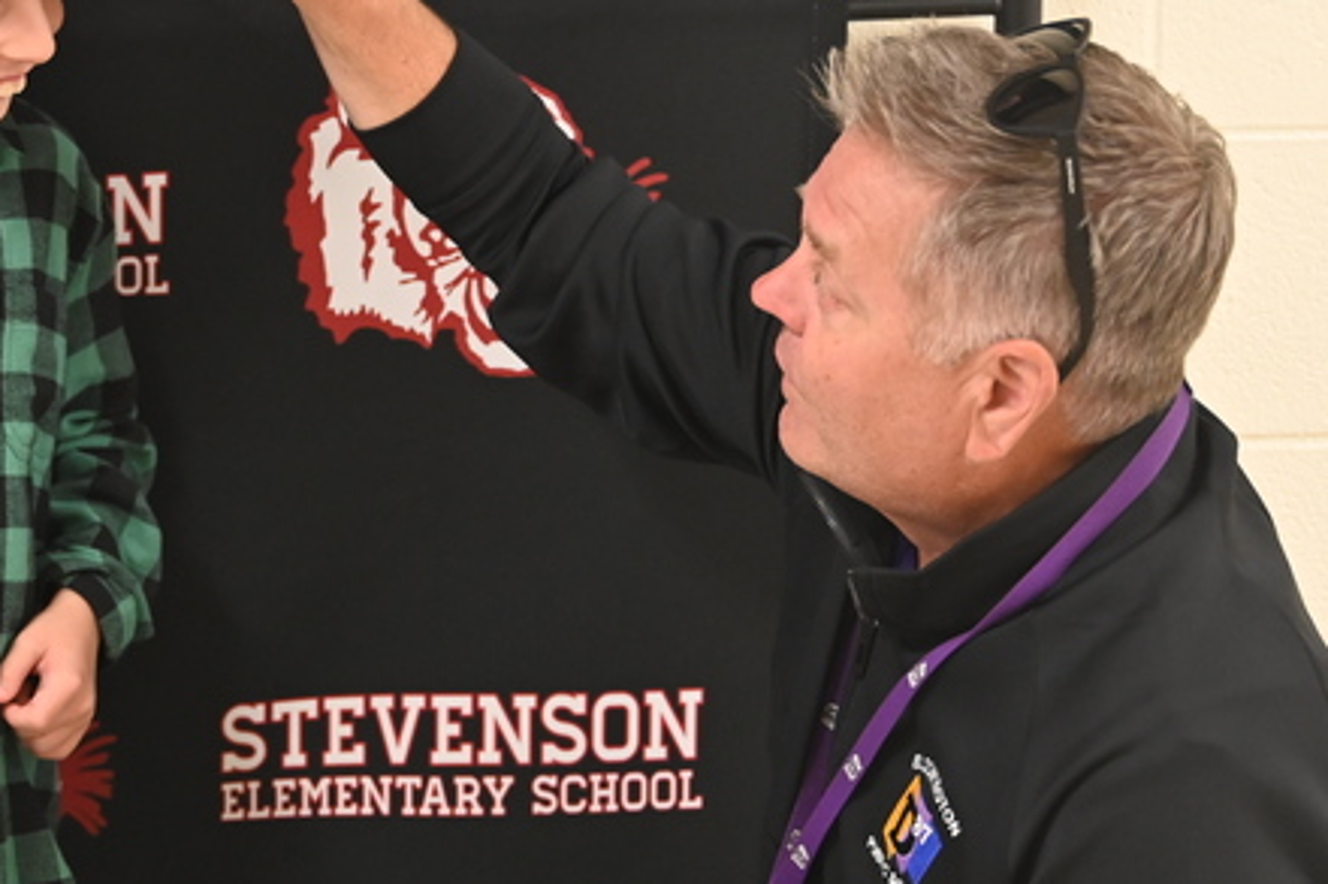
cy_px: 219
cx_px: 184
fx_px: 4204
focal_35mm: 114
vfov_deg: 12.0
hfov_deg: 17.7
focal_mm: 49
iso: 2200
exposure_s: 1/125
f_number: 2.8
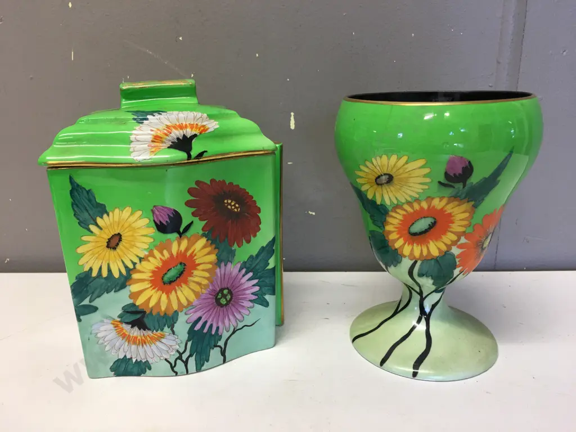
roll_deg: +0.2
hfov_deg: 61.7
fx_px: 483
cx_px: 288
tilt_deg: -14.3
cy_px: 216
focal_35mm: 29
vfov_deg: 48.2
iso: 40
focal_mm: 4.15
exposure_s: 1/33
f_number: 2.2
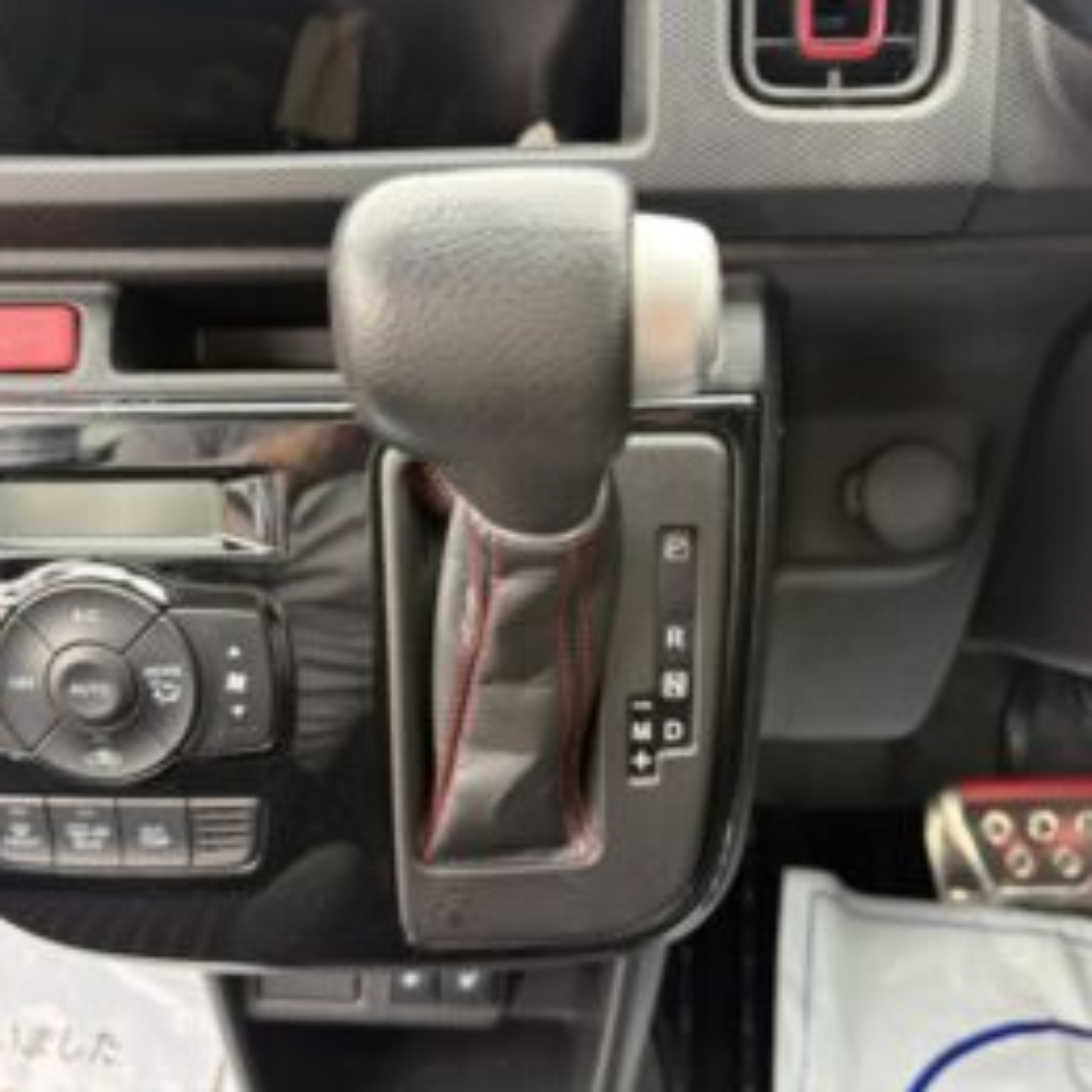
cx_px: 554
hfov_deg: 52.5
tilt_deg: -29.5
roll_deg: +0.0
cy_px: 544
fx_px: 1106
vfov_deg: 52.5
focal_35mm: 31
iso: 125
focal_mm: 5.96
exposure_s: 1/100
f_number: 1.6
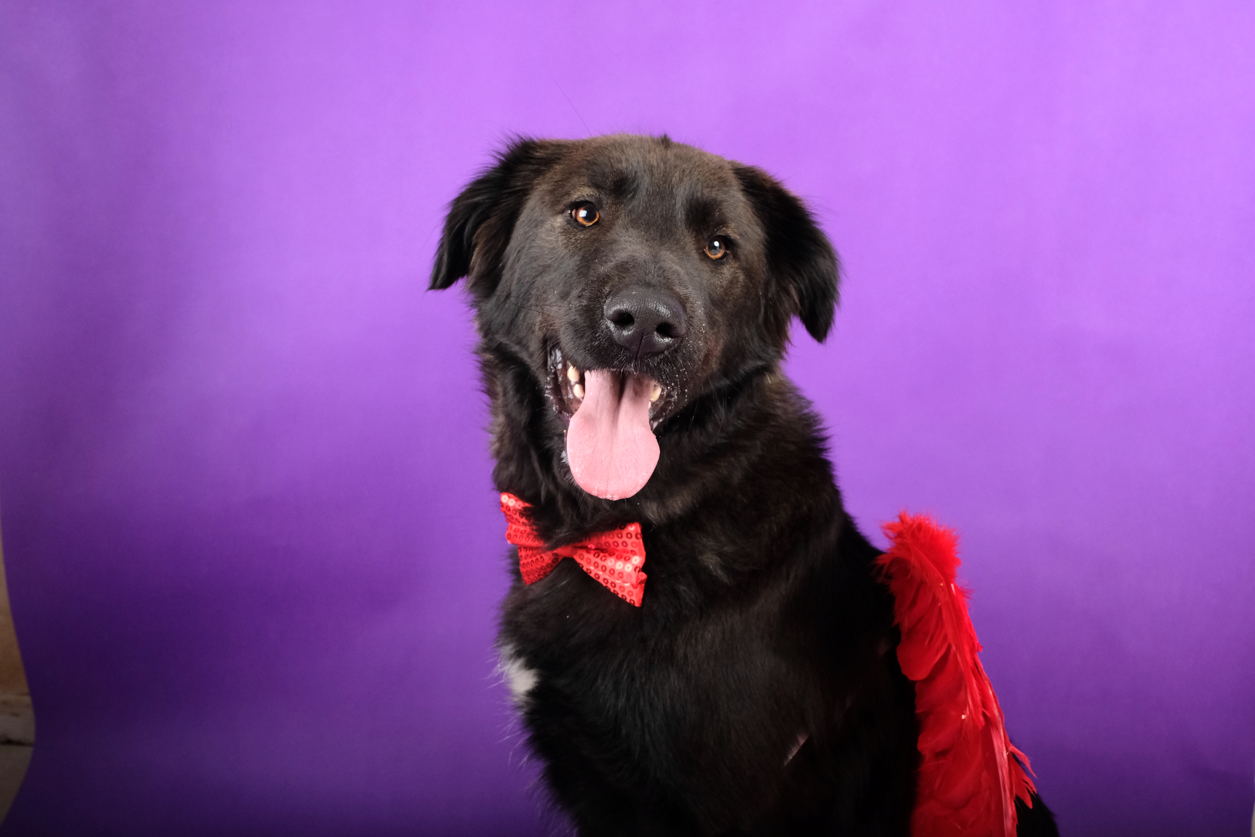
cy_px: 418
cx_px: 628
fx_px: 1185
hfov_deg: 55.8
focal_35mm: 34
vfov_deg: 38.9
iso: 1600
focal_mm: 22.7
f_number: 8
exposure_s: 1/250
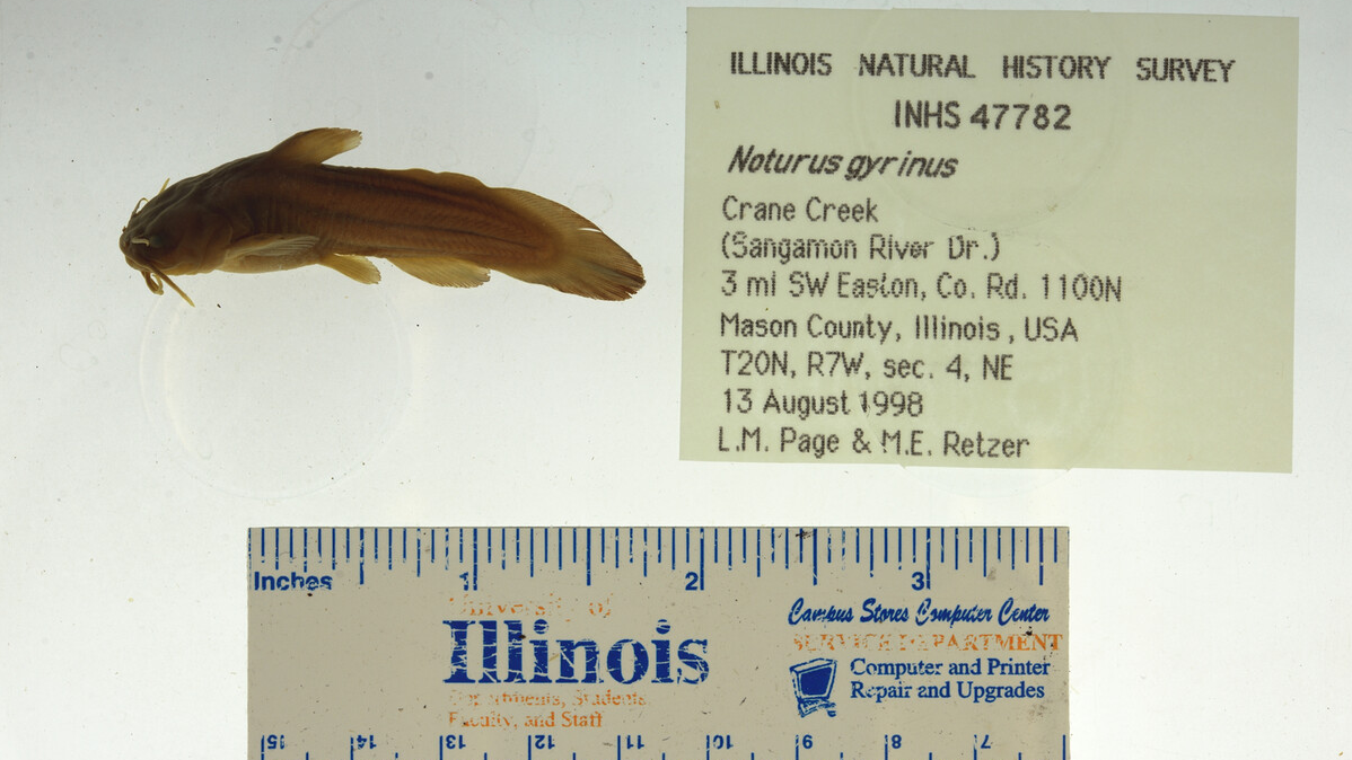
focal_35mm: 63
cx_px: 676
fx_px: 2259
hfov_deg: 33.3
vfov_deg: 19.1
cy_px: 399
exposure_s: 1/200
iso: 100
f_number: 10
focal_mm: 60
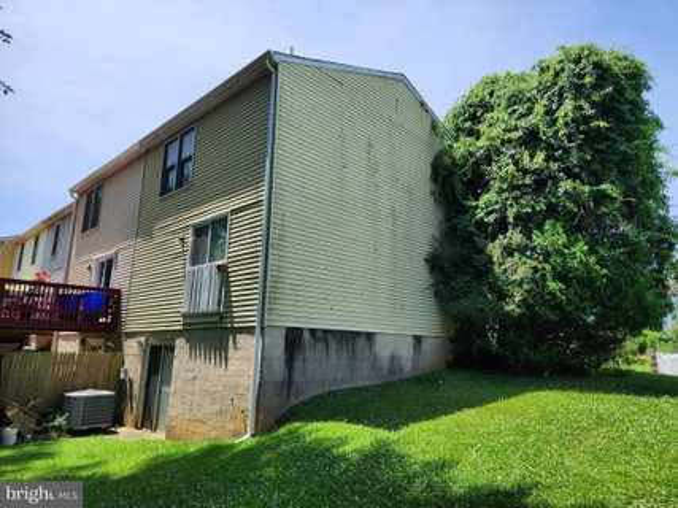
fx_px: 450
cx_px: 339
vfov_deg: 58.9
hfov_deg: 73.9
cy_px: 254
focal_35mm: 23
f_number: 1.8
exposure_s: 1/1350
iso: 20
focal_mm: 5.4
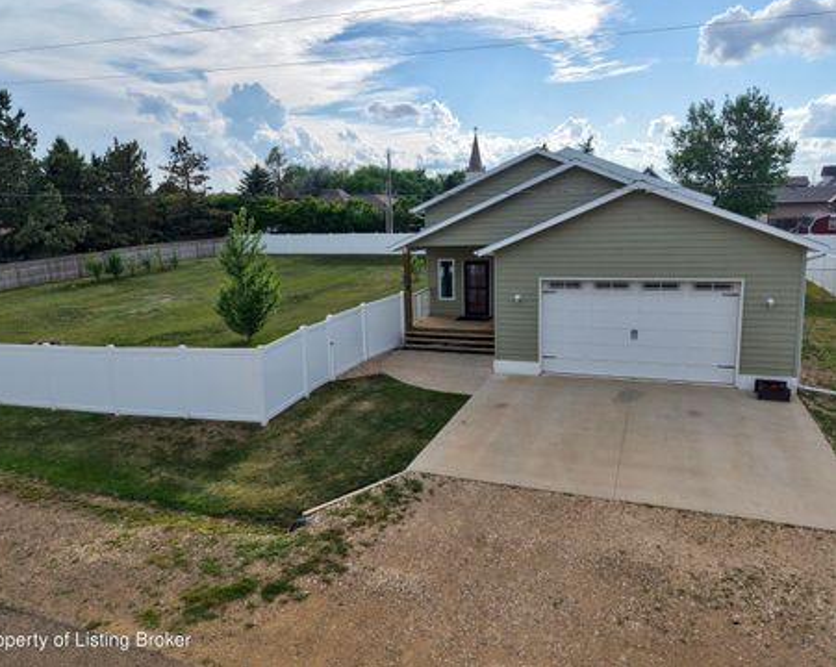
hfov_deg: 65.9
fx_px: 643
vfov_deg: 54.9
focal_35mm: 26
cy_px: 323
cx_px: 374
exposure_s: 1/8000
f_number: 1.8
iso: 330
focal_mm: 8.67
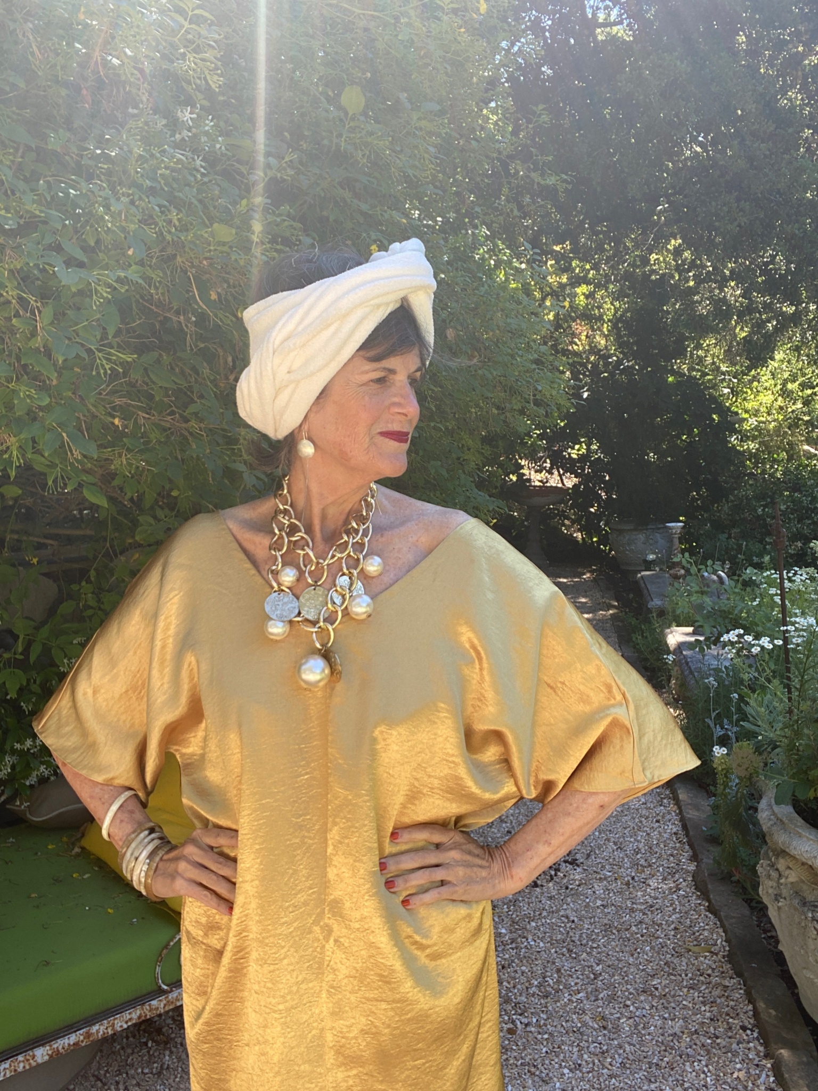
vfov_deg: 60.0
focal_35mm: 30
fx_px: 945
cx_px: 409
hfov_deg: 46.8
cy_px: 546
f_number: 2.2
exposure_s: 1/122
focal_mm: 2.71
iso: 25
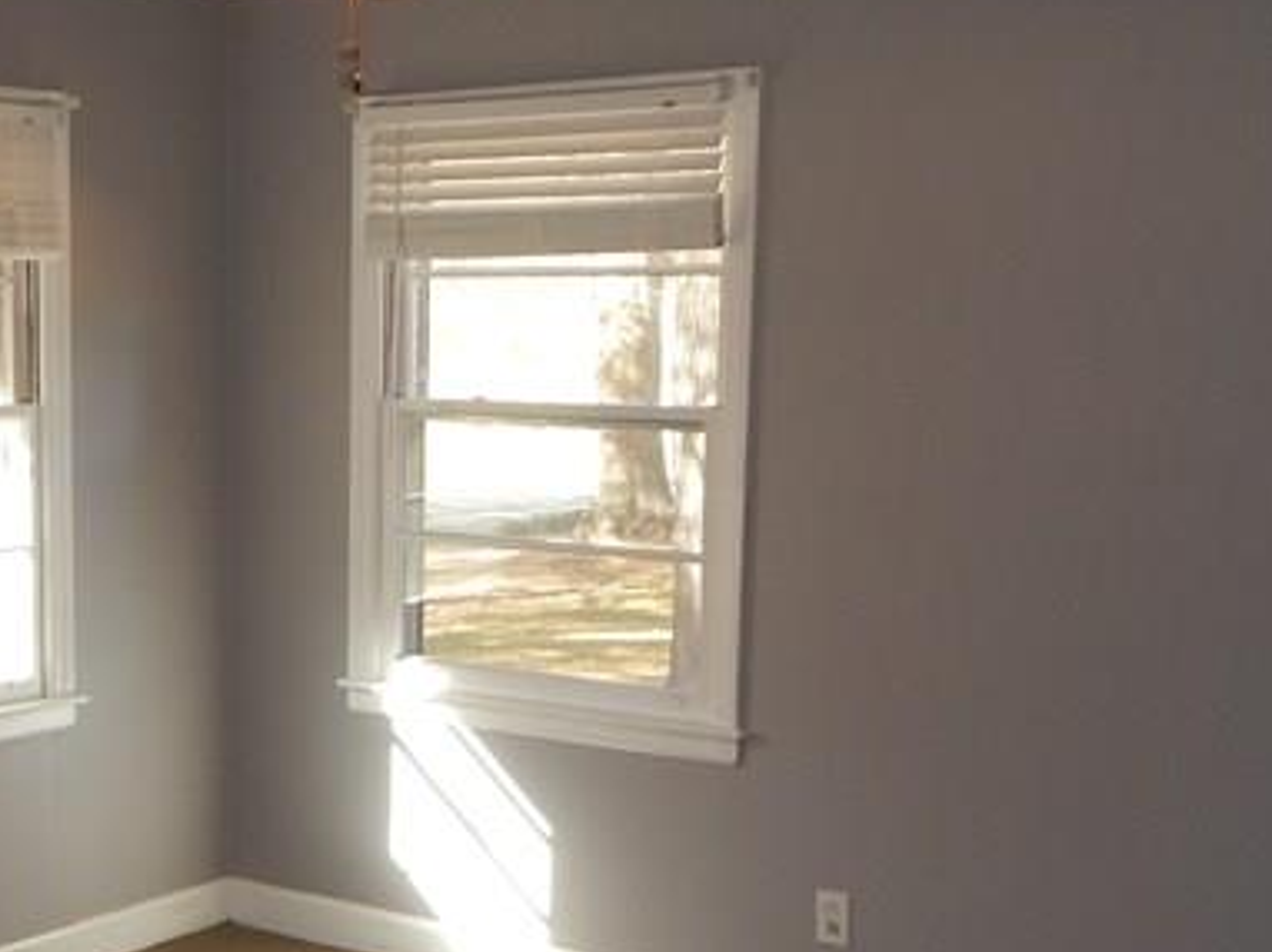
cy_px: 593
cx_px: 120
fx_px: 2167
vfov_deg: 24.7
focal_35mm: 59
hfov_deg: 31.2
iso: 125
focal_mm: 4
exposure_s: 1/50
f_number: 3
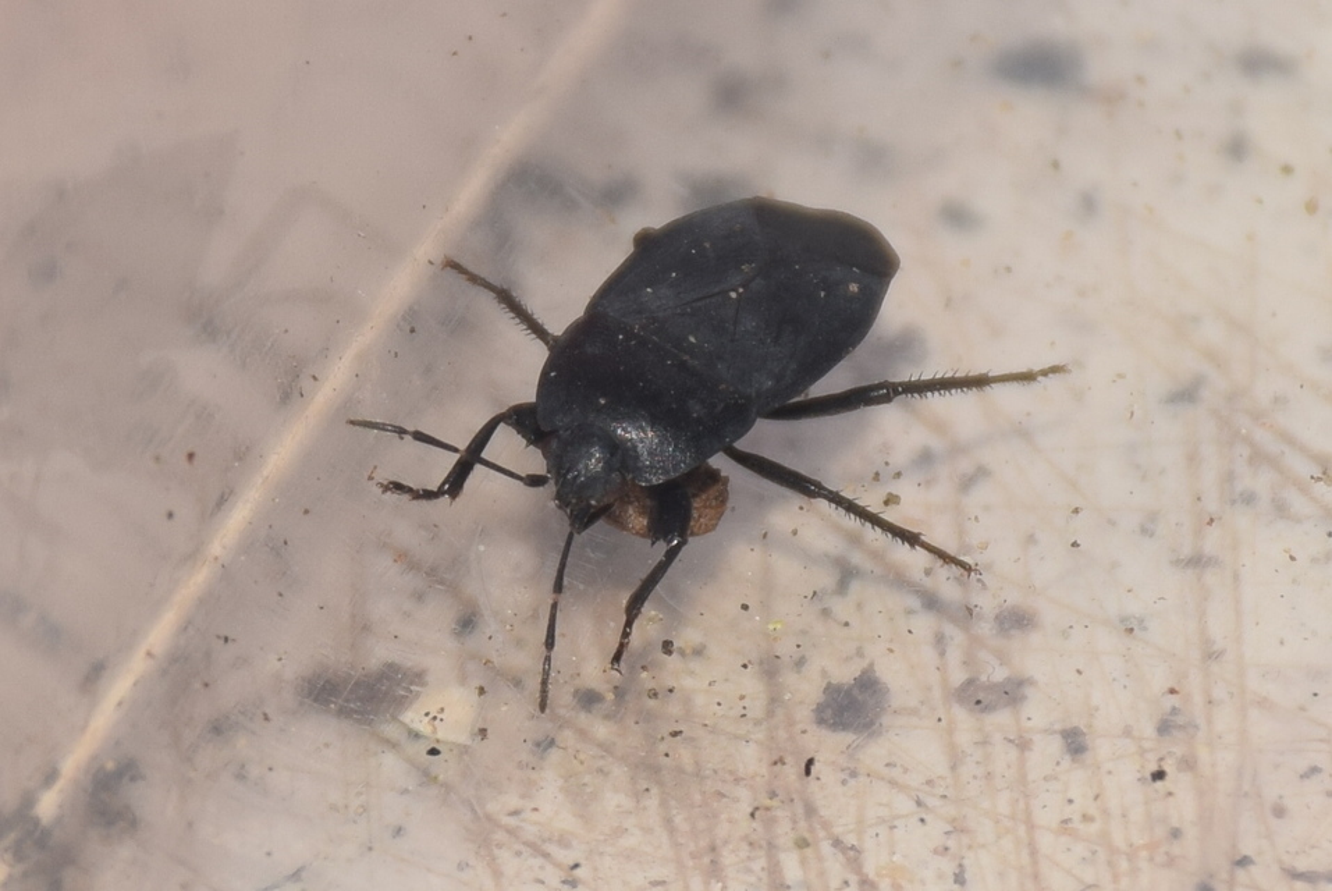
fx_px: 7777
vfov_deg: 6.6
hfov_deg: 9.8
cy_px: 446
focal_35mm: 210
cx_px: 666
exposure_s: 1/60
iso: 100
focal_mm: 140
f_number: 8
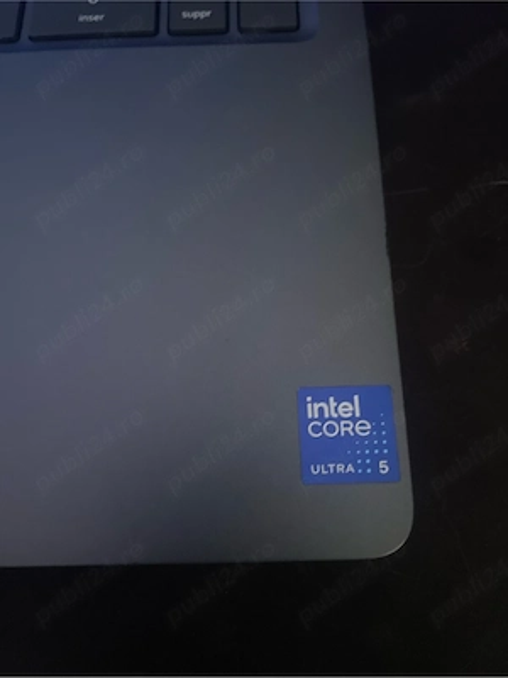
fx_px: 509
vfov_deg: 67.3
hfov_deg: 53.1
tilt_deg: -72.6
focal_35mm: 26
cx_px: 254
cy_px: 339
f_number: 1.6
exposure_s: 1/17
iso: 1000
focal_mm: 4.2
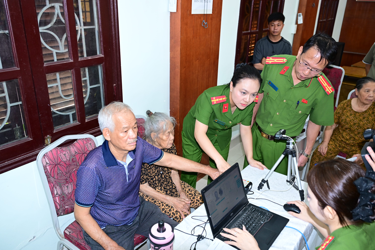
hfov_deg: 61.9
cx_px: 188
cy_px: 125
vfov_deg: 43.6
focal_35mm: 30
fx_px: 312
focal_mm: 30
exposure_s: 1/125
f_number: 4
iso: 1000
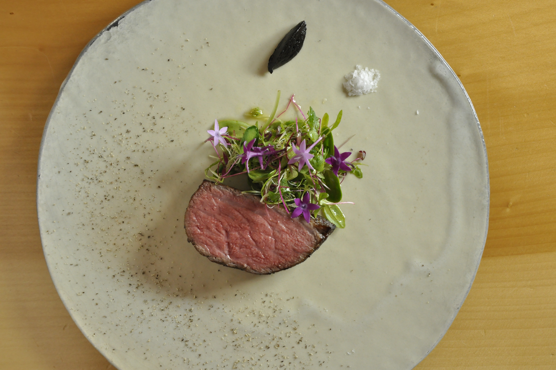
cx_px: 278
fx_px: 740
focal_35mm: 48
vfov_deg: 28.0
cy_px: 185
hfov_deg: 41.2
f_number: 8
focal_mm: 32
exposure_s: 1/40
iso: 1250
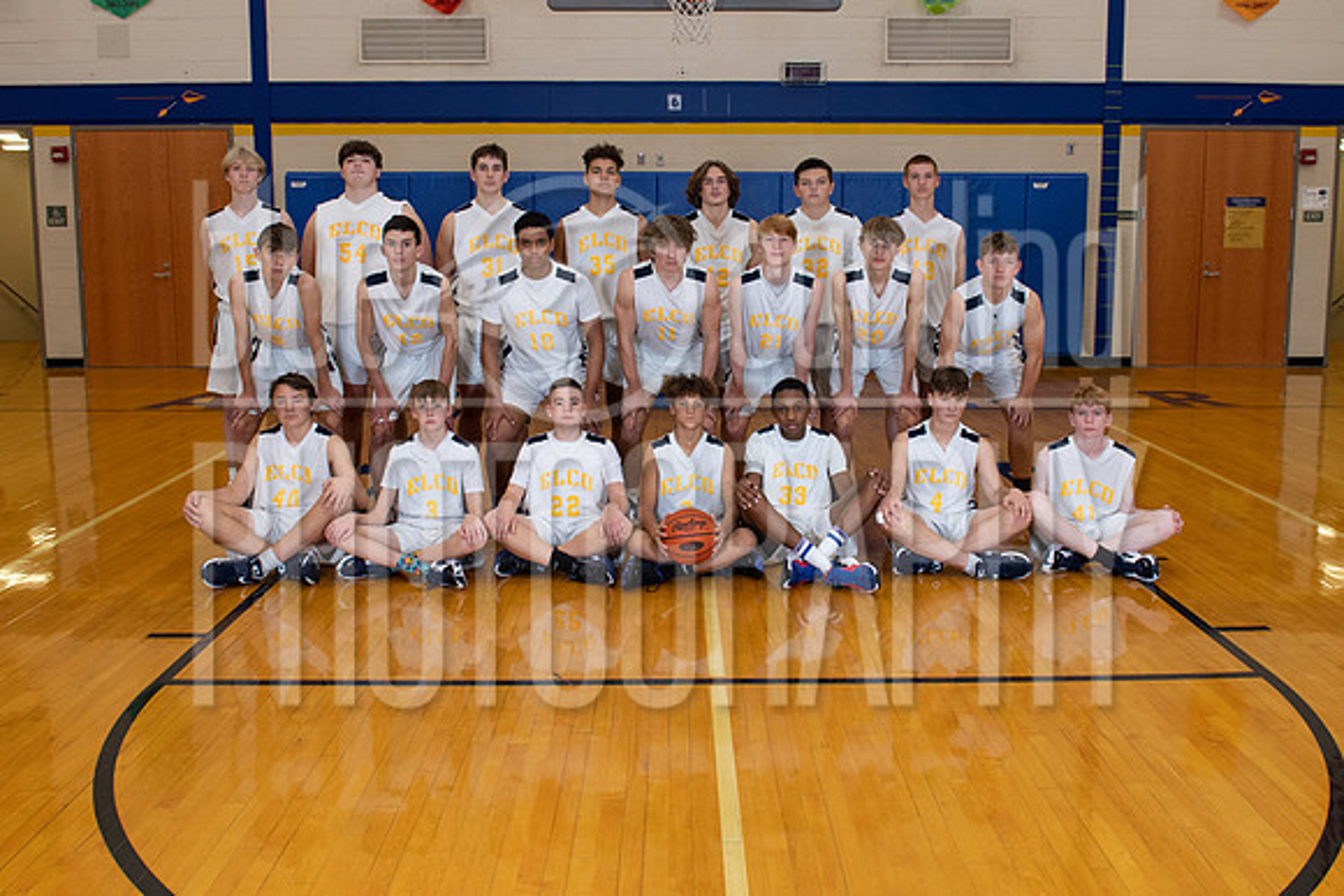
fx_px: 1224
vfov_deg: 40.2
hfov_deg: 57.5
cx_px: 687
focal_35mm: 33
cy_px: 391
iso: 1250
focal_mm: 24
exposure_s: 1/200
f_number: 6.3
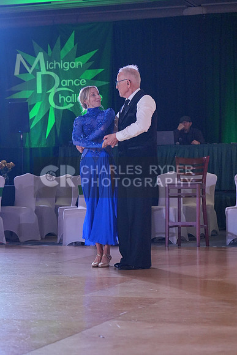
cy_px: 178
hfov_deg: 13.0
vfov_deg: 19.5
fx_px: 1036
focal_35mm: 105
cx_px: 118
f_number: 4
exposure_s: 1/500
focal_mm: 70
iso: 3200
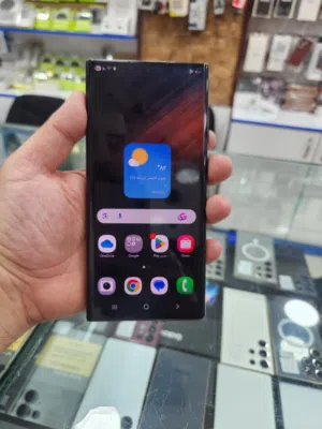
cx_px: 161
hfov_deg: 58.9
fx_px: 285
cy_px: 214
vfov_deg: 73.9
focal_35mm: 23
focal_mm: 5.4
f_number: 1.8
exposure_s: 1/180
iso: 80
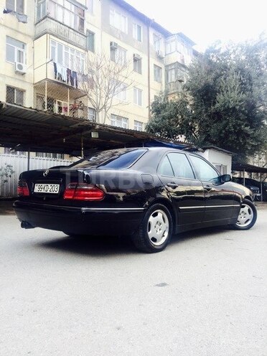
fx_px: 298
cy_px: 178
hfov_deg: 48.2
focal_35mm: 29
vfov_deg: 61.7
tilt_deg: +3.5
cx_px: 134
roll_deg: +0.7
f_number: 2.2
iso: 32
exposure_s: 1/353
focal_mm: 4.15
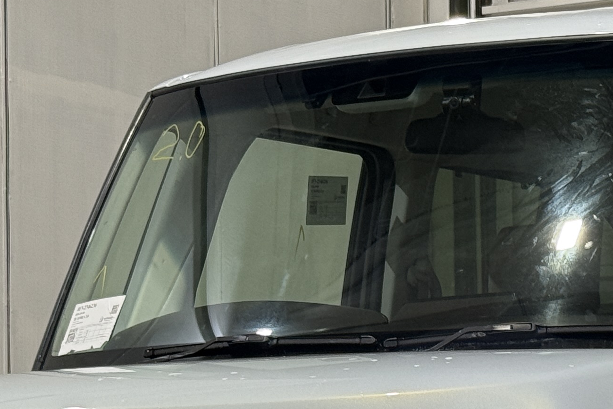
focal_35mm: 155
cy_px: 496
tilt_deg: +0.7
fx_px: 2639
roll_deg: +0.5
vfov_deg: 8.7
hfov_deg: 13.2
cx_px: 494
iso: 100
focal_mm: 6.76
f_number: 1.78
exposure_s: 1/60
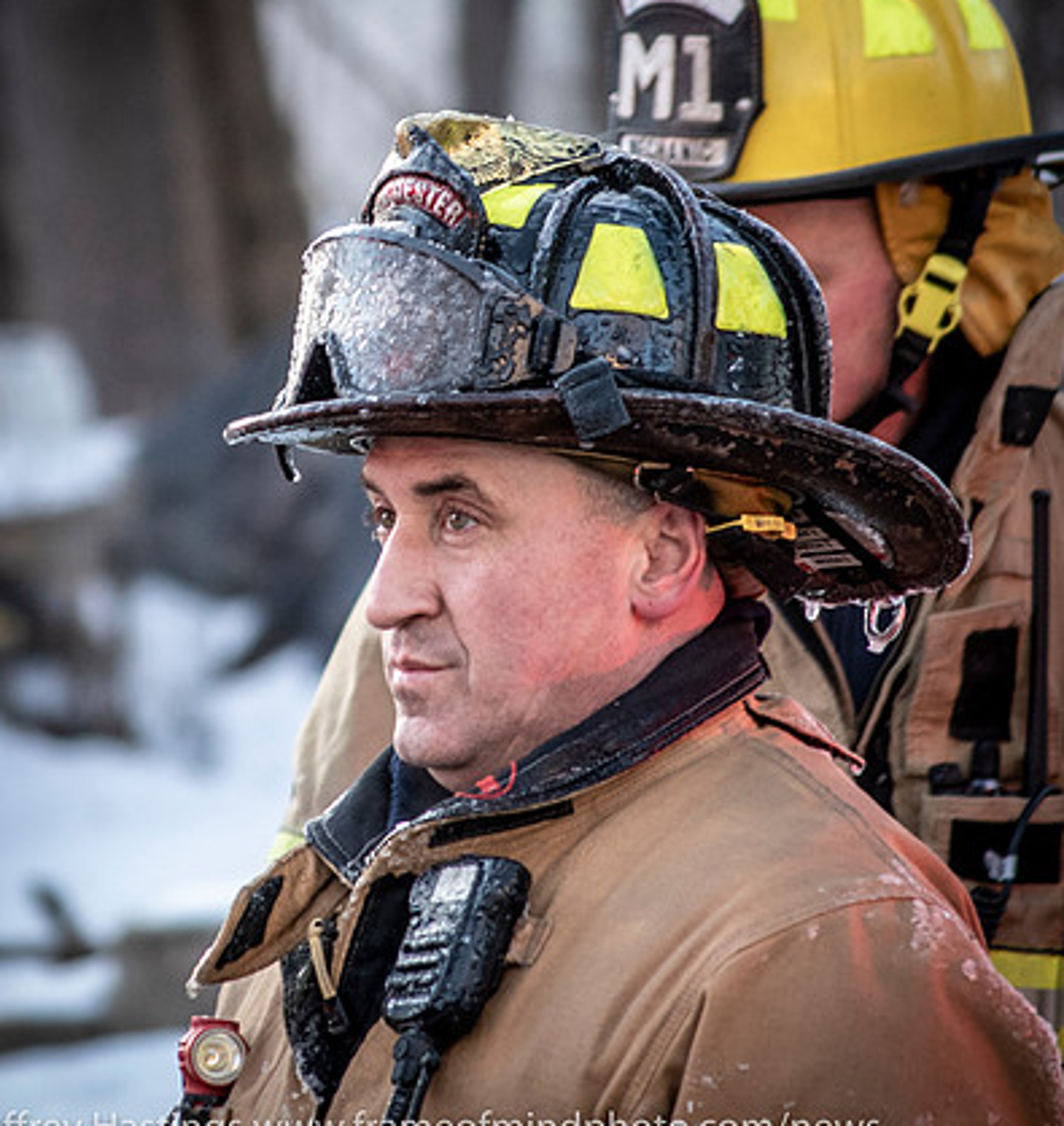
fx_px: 15610
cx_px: 256
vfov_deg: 4.1
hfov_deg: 3.9
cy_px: 302
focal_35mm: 436
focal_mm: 145
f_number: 5
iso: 800
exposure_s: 1/160
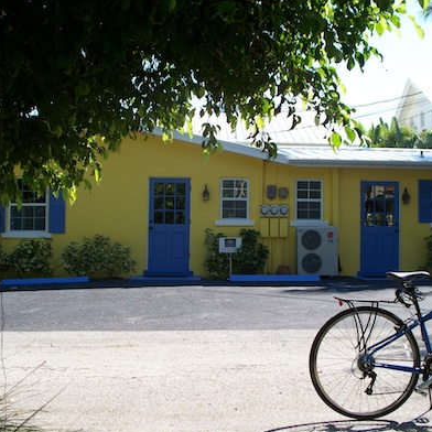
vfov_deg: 39.2
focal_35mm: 43
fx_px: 607
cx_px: 219
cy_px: 217
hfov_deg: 39.2
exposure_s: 1/400
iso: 64
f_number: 2.8
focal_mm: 7.54
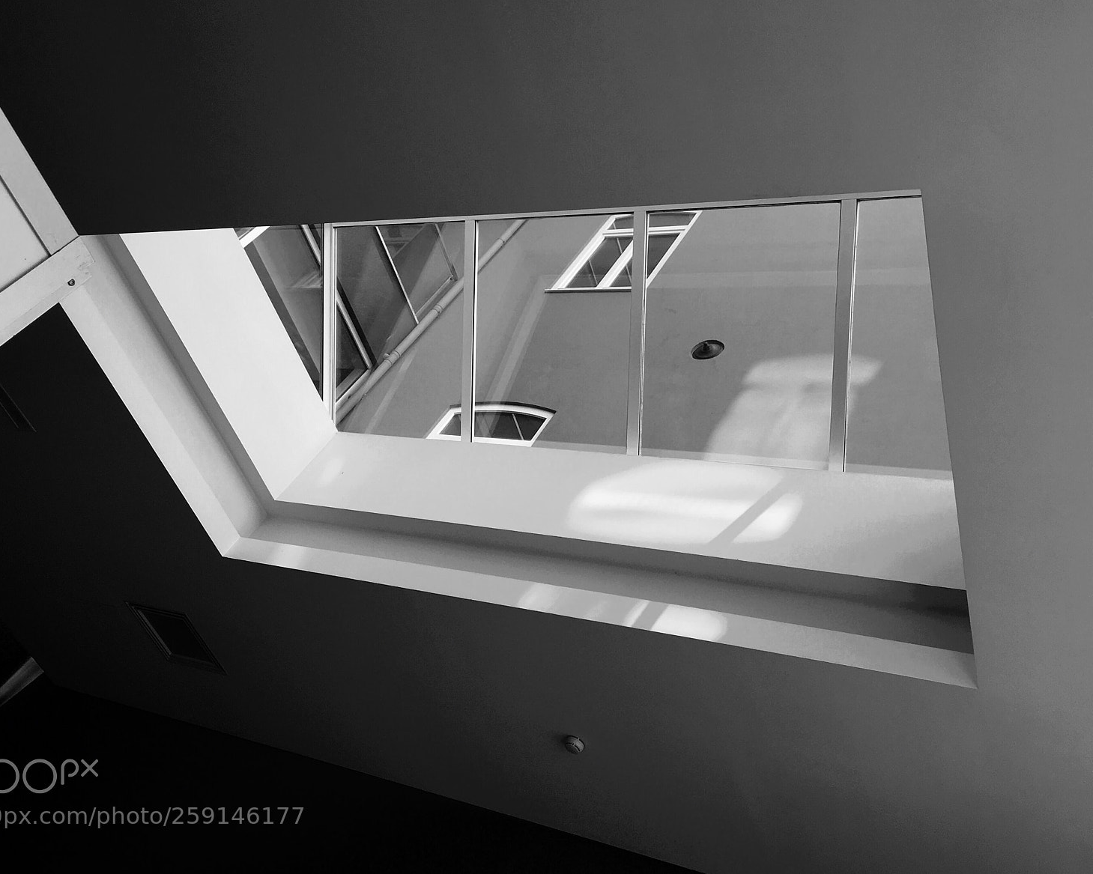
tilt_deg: +40.2
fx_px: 1003
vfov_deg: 47.1
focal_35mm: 31
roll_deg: -33.7
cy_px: 427
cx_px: 512
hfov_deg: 57.1
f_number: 2.2
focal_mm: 4.15
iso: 25
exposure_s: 1/194
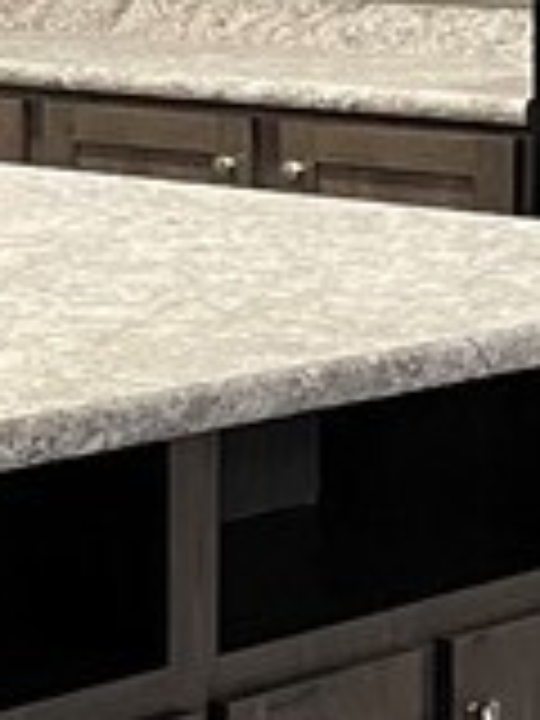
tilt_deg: -4.4
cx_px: -819
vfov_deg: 11.8
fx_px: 3453
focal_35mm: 166
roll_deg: +0.7
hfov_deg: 8.1
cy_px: 0
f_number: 1.6
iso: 250
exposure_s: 1/60
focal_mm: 4.2
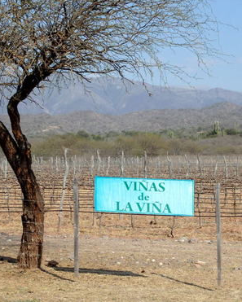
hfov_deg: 16.0
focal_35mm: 96
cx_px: 121
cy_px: 151
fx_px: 859
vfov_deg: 20.0
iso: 125
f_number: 5.7
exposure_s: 1/640
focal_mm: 13.1
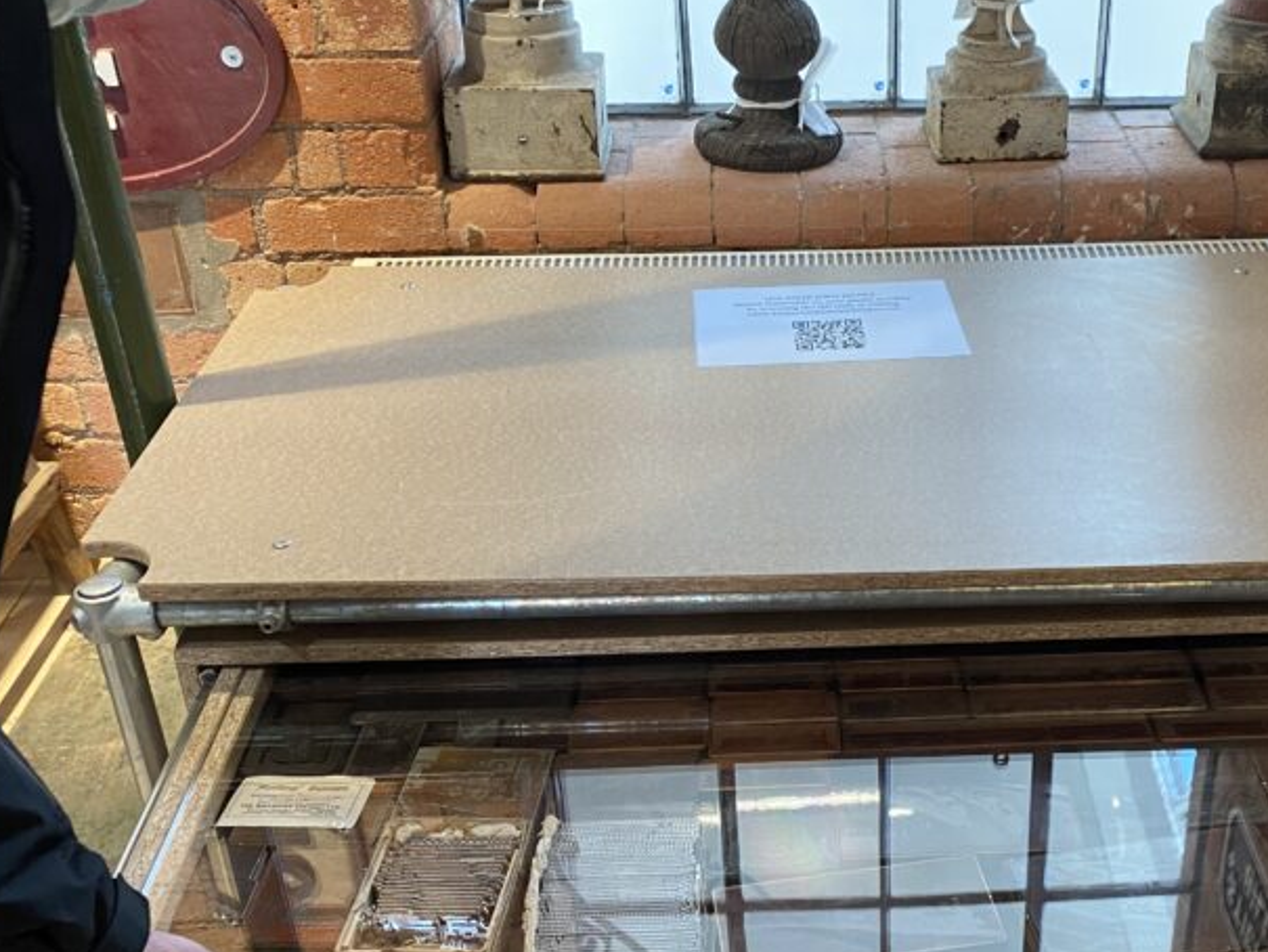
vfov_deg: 32.8
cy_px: 560
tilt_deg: -32.7
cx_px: 843
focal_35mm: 44
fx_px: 1612
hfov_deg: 42.4
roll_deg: +0.5
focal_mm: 4.25
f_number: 1.8
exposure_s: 1/55
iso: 250
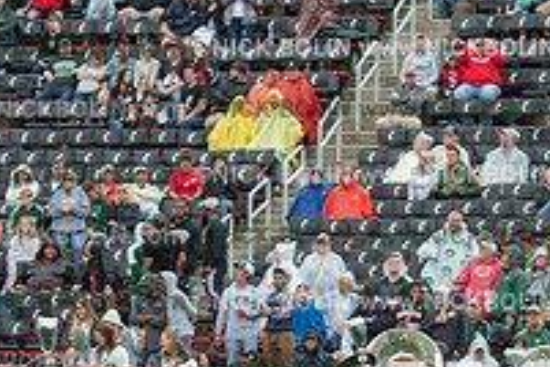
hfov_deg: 5.3
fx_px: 5958
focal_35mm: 390
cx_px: 402
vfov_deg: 3.5
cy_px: 490
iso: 400
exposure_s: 1/500
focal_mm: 135
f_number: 4
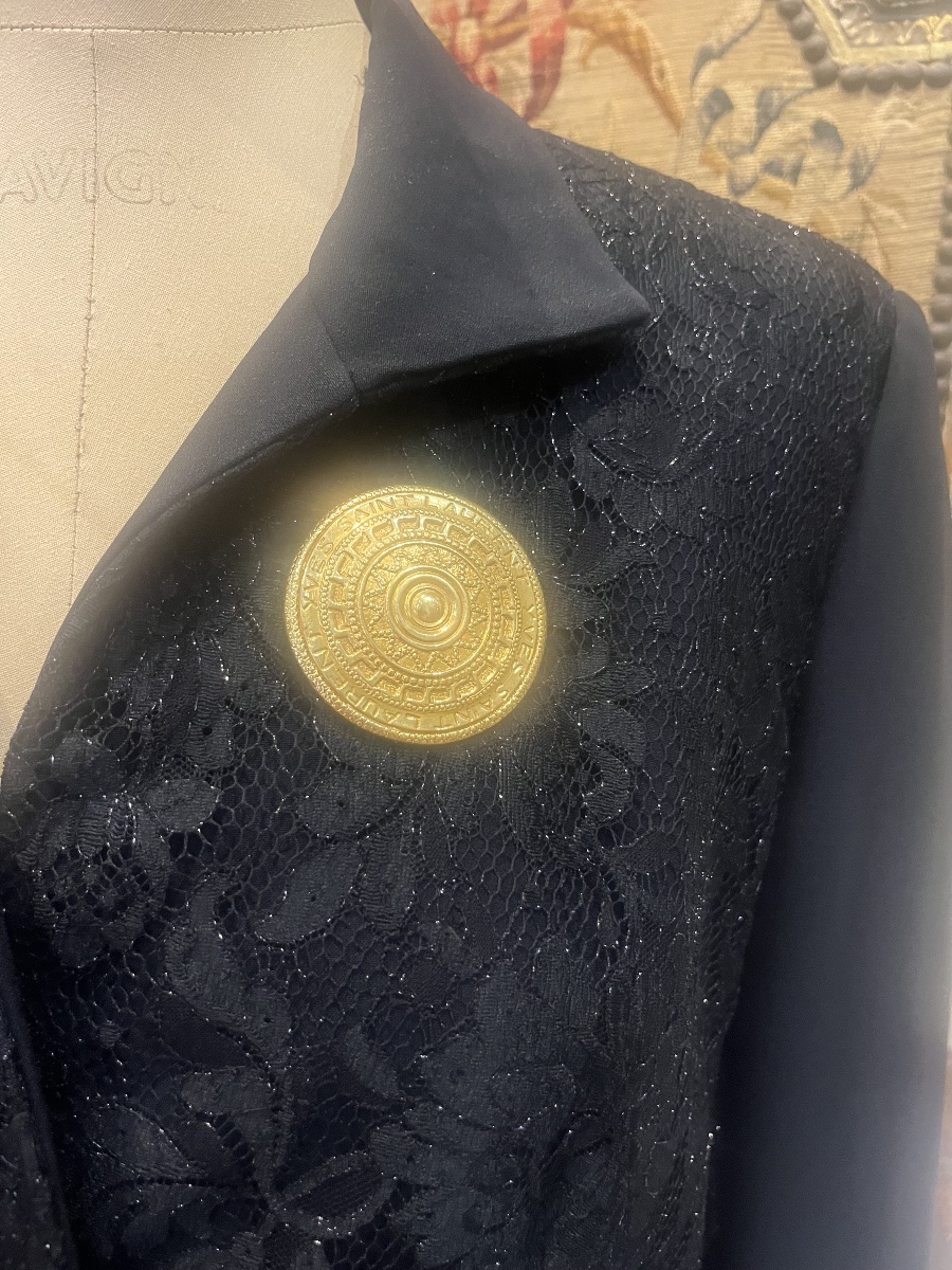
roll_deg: -1.5
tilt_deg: -10.9
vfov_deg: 67.3
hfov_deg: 53.1
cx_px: 476
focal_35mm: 26
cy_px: 635
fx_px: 953
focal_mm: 5.1
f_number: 1.6
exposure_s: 1/33
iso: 500
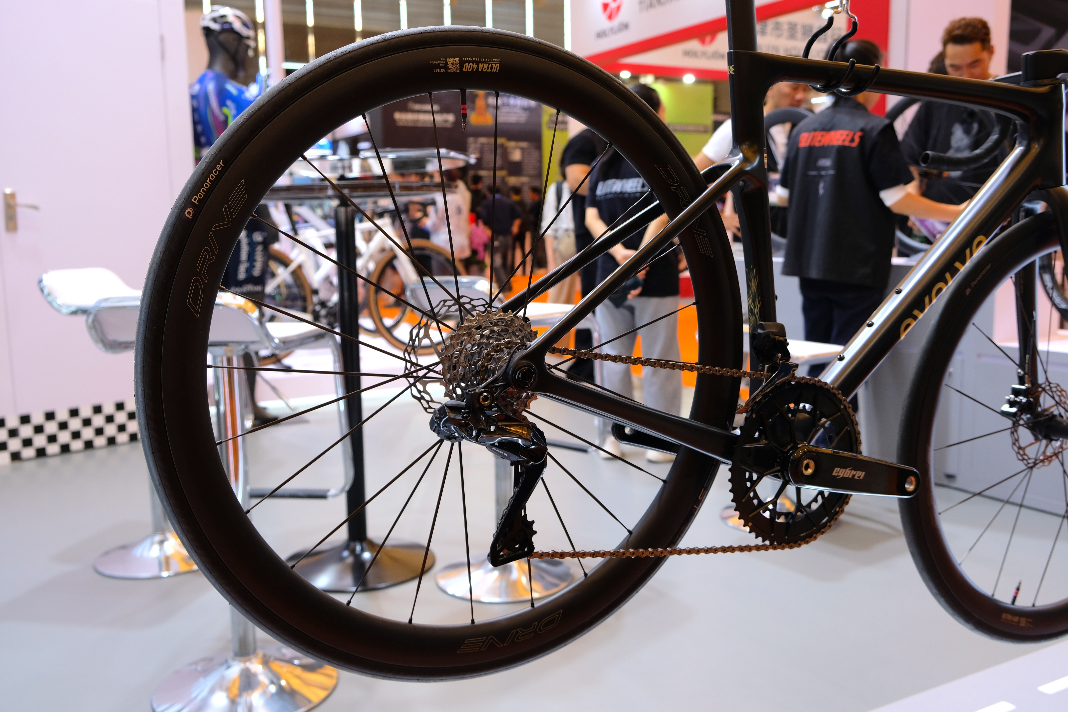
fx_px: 949
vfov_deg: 41.1
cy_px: 356
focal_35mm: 32
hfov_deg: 58.7
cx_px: 534
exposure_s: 1/150
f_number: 4
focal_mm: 21.4
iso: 400
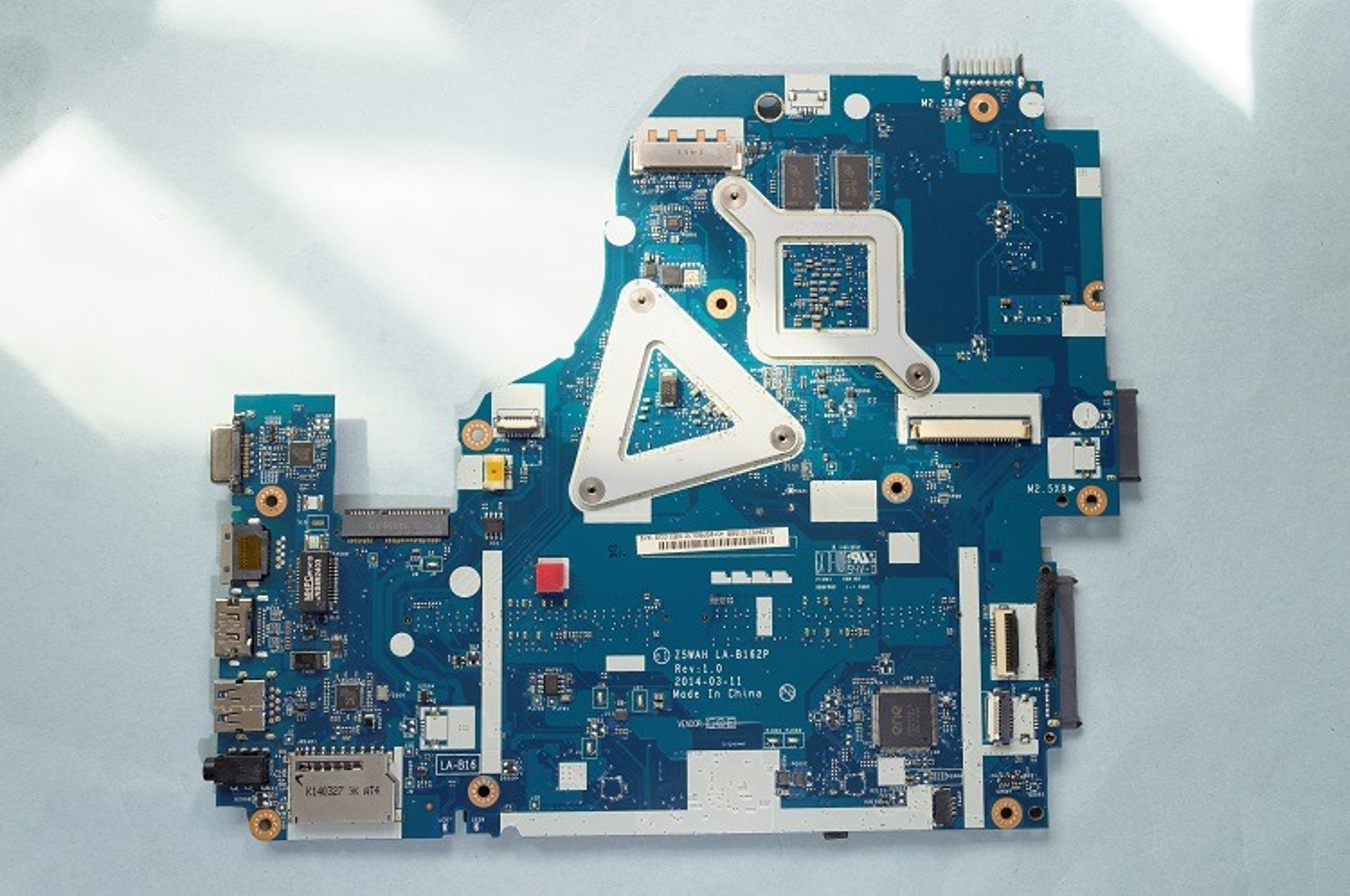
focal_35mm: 36
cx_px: 675
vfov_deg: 36.8
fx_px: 1348
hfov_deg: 53.2
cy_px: 448
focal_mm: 24
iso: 100
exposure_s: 1/10
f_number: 8
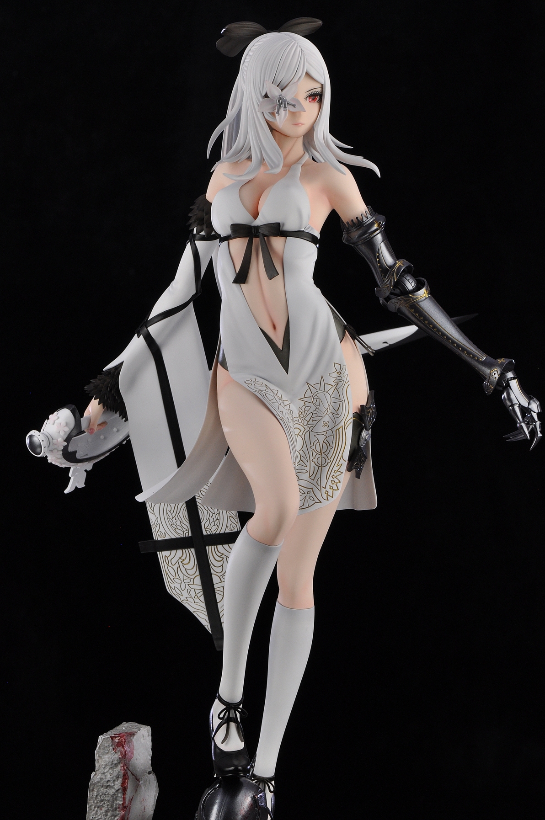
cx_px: 271
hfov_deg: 9.4
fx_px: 3300
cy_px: 416
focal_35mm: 145
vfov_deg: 14.2
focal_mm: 90
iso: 400
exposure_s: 1/30
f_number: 16
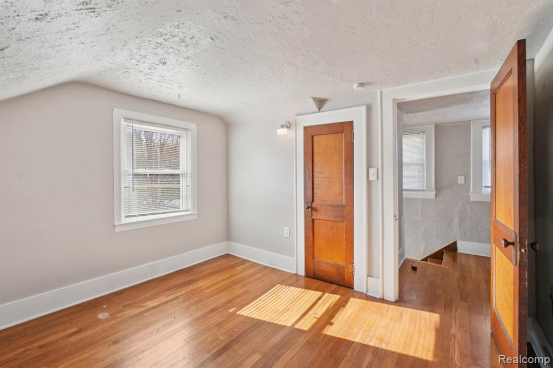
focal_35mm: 15
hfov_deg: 100.4
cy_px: 184
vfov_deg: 77.3
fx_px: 230
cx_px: 276
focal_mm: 10
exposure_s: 1/30
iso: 250
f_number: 8
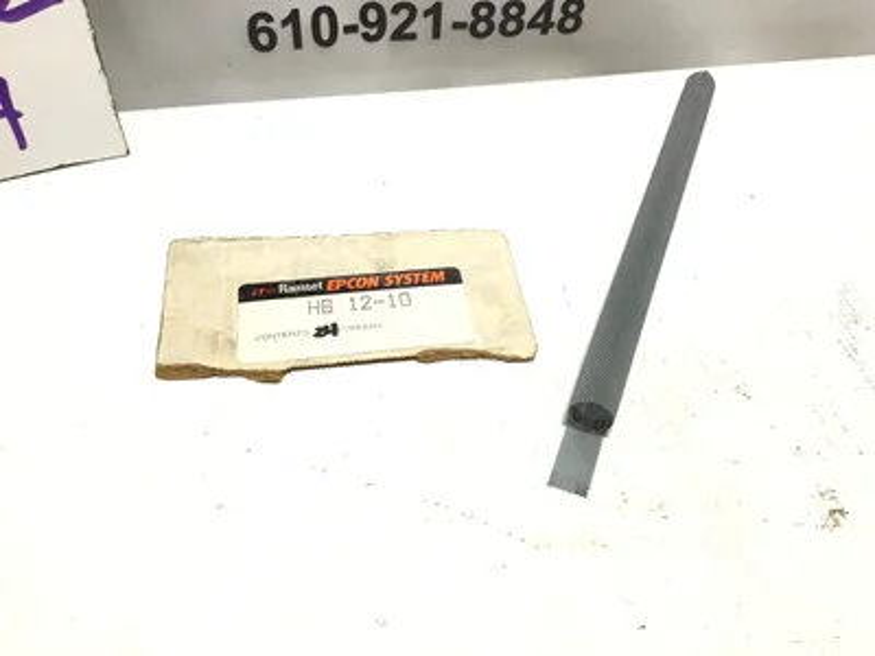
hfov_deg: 58.4
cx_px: 438
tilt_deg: -44.4
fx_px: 784
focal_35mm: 31
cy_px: 328
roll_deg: -1.4
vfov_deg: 45.4
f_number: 2.4
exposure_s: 1/151
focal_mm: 3.3
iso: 25
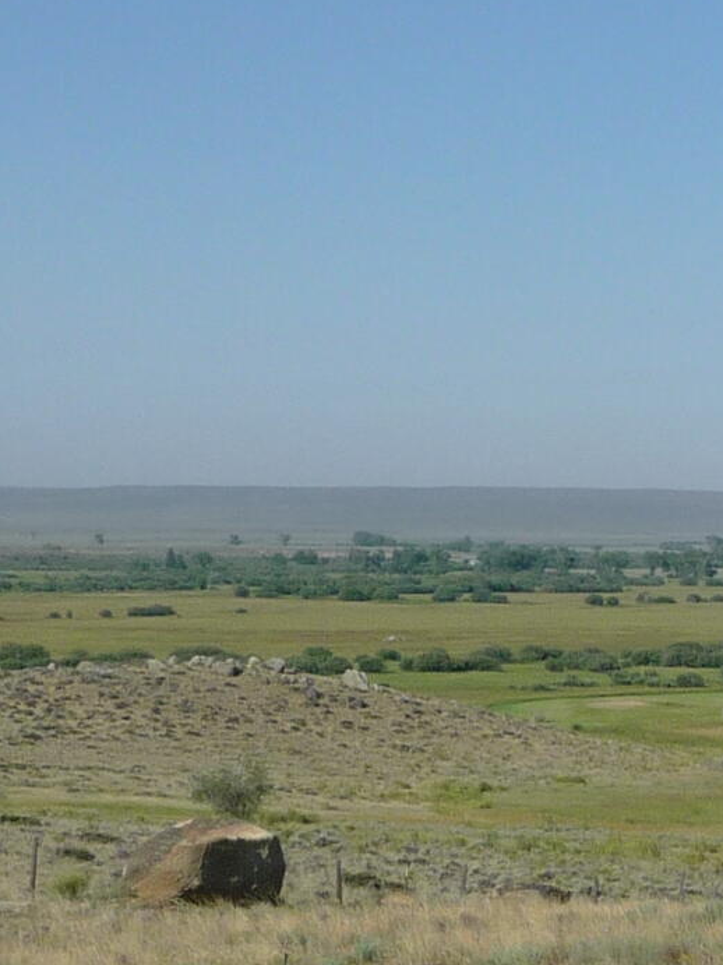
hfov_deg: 11.0
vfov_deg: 14.9
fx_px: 3677
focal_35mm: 132
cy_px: 596
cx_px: 914
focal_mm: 5.6
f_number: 9
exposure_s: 1/320
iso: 100
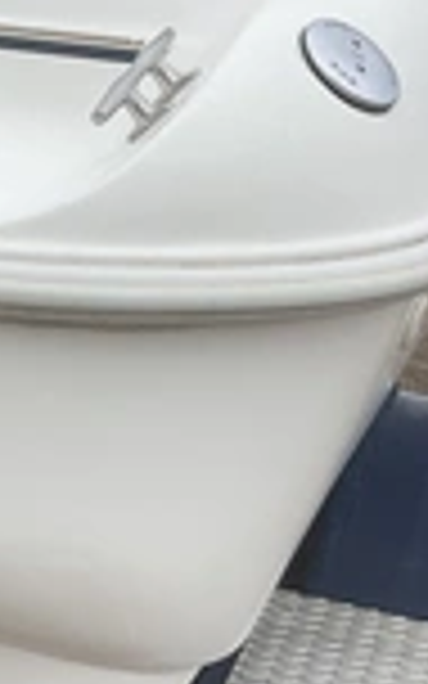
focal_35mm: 81
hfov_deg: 14.8
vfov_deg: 25.3
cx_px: -234
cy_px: 490
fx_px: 1512
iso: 25
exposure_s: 1/1221
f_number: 1.8
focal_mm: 3
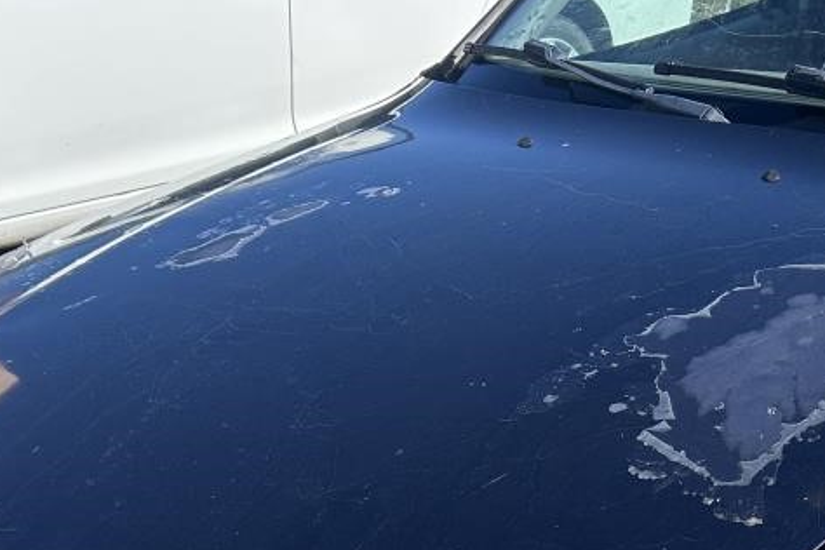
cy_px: 792
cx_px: 600
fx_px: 1673
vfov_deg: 17.1
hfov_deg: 27.4
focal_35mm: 73
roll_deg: -0.4
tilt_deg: -30.8
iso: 50
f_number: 1.5
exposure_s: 1/2353
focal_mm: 5.7
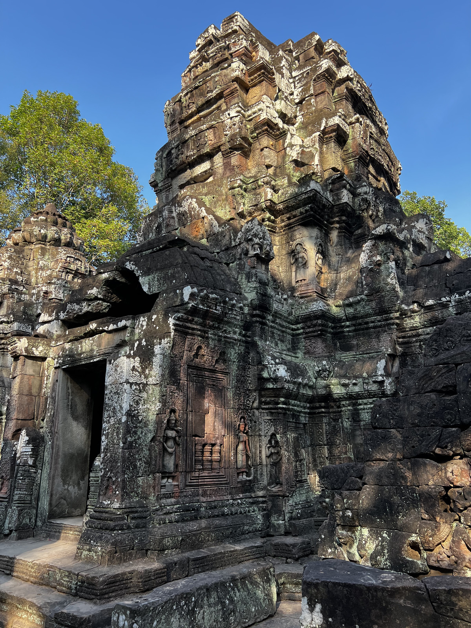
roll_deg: +0.9
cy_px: 314
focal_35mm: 26
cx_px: 236
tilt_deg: +17.3
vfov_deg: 67.3
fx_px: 472
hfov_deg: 53.1
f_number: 1.5
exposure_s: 1/604
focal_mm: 5.7
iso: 50
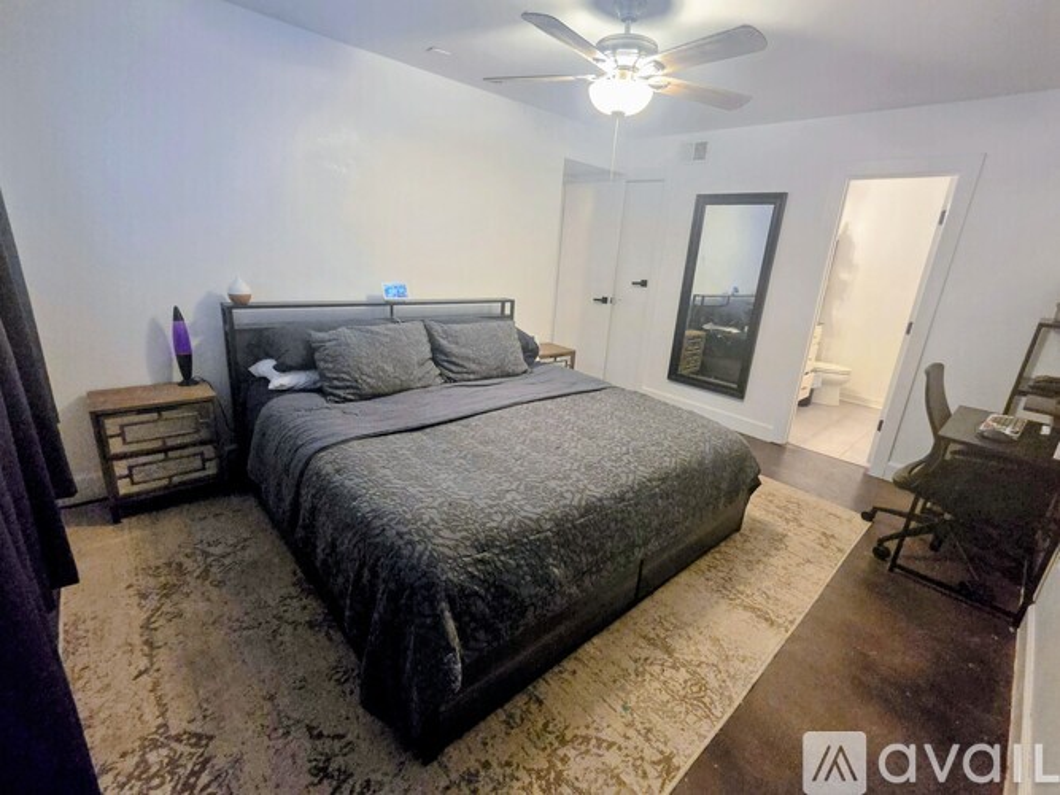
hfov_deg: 106.2
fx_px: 398
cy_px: 398
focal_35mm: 13
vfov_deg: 89.9
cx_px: 530
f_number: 2.2
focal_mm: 2.2
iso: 1000
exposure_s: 1/60
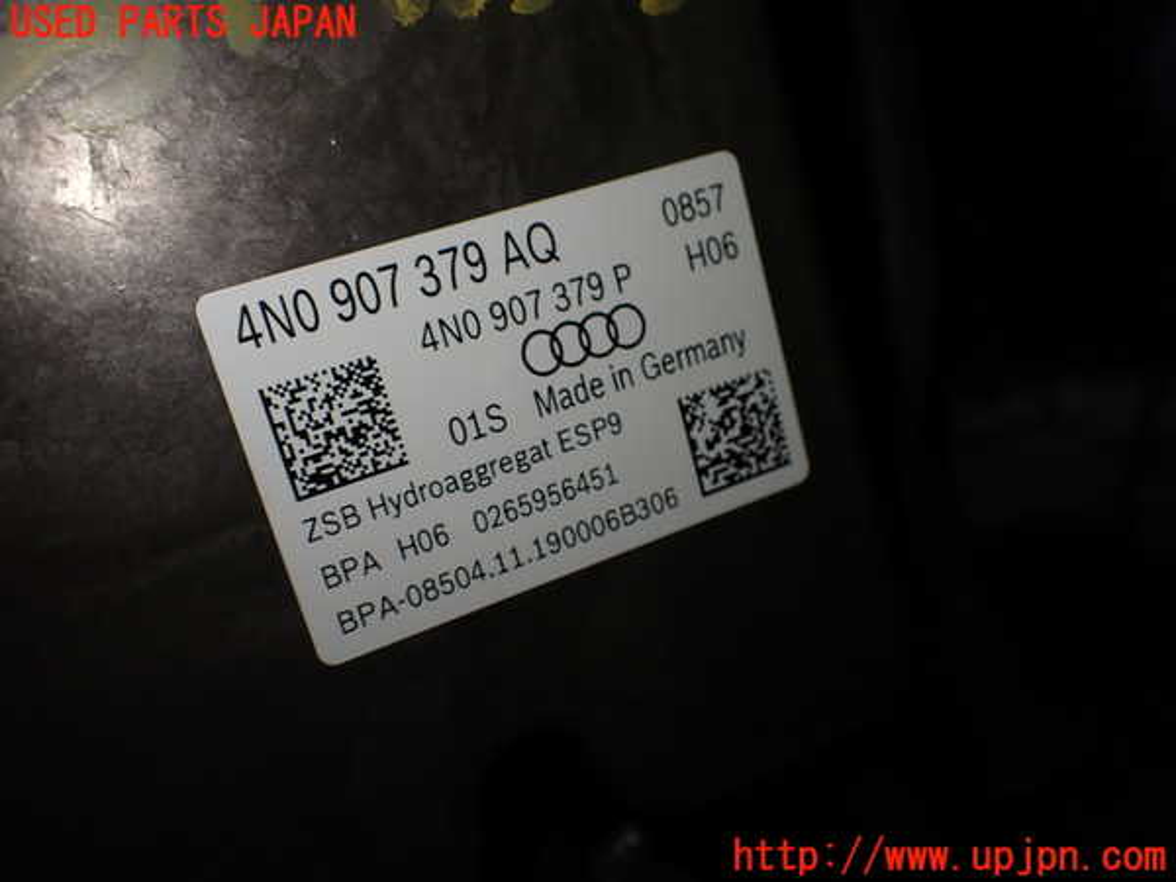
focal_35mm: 30
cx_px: 588
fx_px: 1019
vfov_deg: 46.8
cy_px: 441
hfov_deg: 60.0
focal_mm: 5.4
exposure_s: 1/160
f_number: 2.3
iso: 100
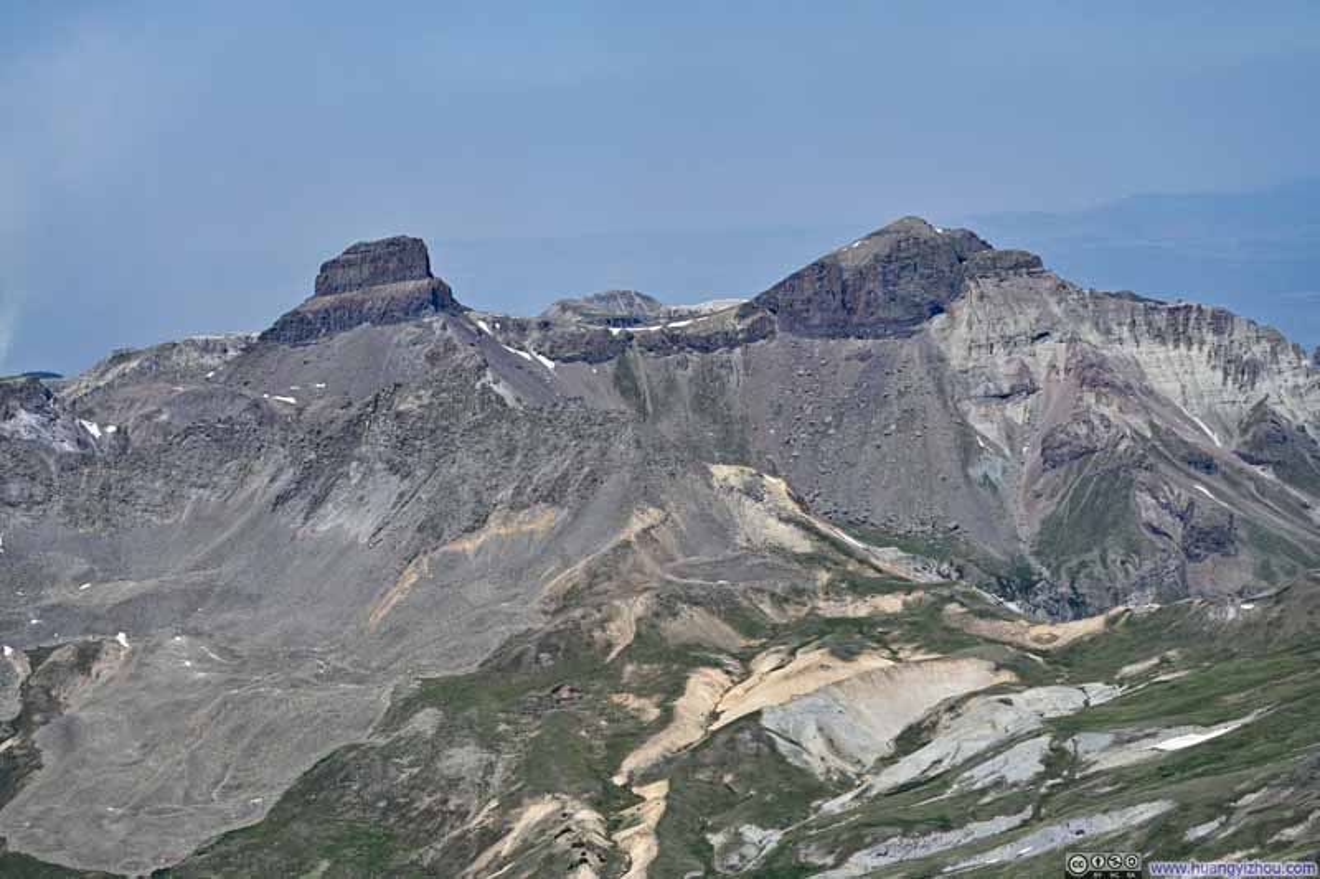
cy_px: 440
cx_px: 660
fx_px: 3776
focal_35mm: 103
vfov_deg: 13.3
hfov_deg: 19.8
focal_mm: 103
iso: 64
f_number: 5.6
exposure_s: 1/1000
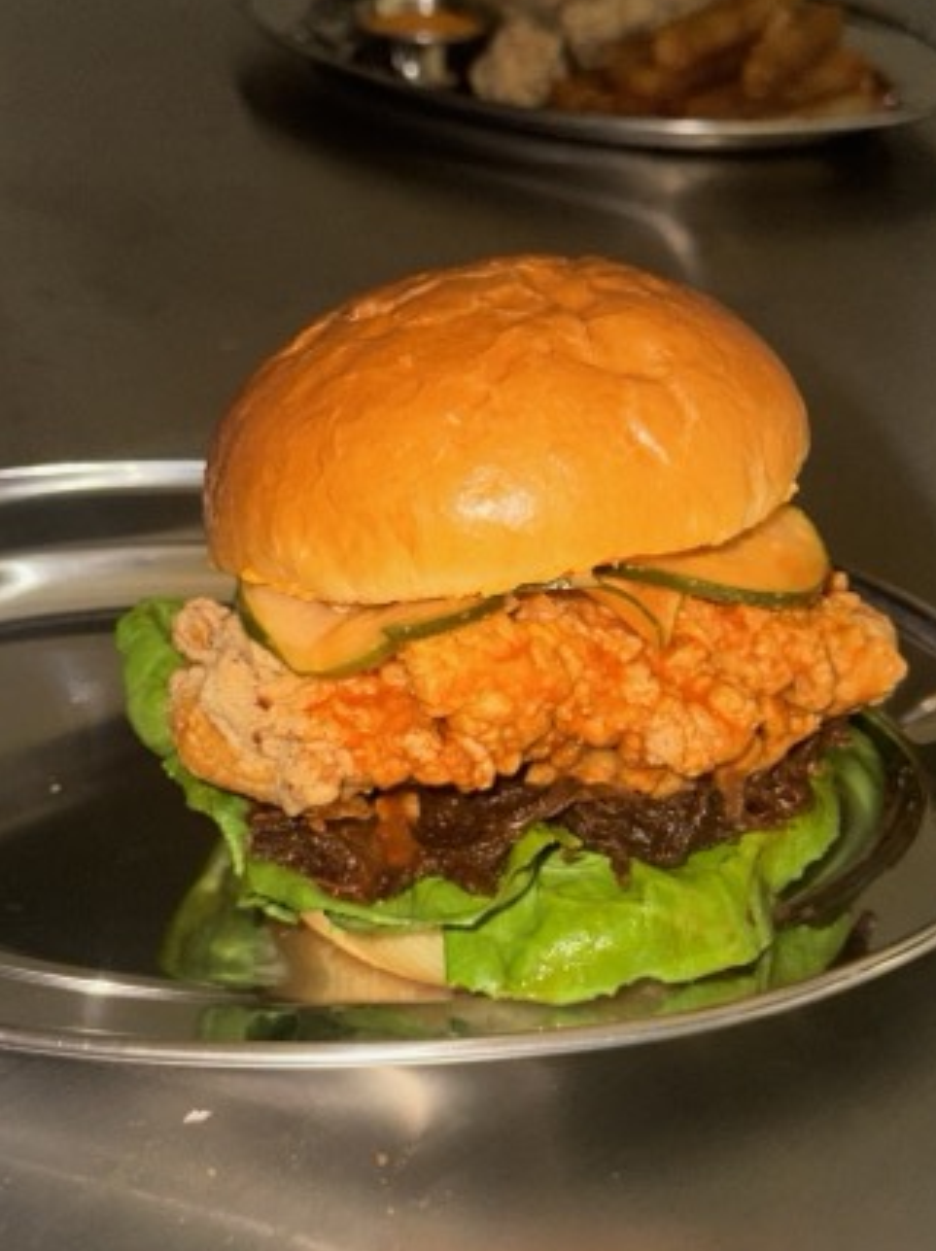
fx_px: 2022
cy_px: 589
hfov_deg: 26.1
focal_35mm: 56
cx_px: 497
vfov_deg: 34.4
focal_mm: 6.86
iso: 100
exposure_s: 1/17
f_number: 1.78
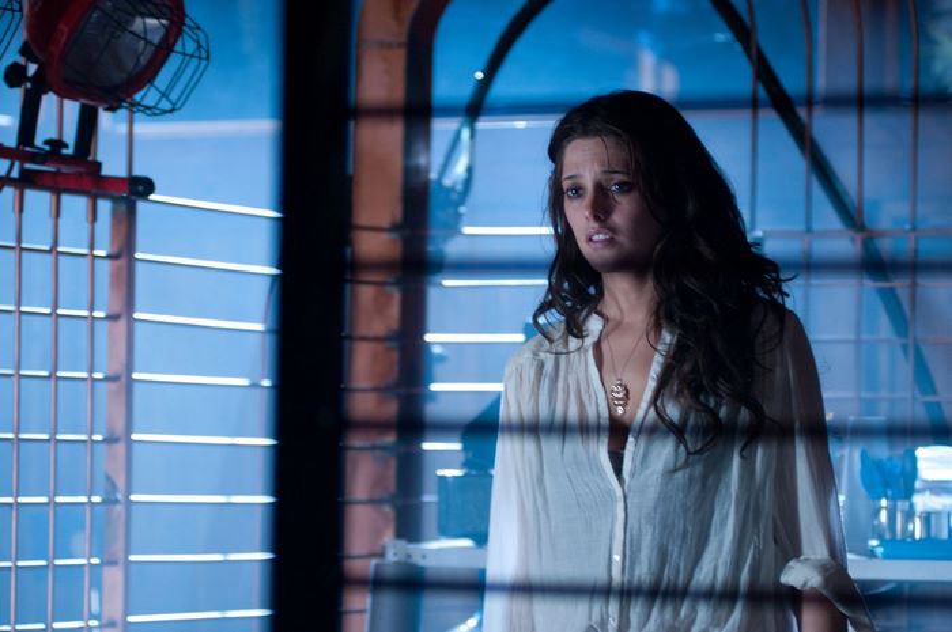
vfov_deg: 11.4
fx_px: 3170
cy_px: 316
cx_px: 476
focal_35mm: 120
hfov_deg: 17.1
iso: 1000
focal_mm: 80
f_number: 2.8
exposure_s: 1/30
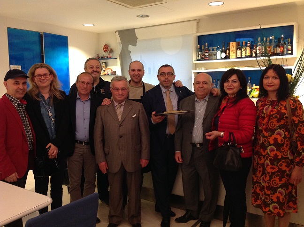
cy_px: 114
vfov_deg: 40.6
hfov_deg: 52.7
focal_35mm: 35
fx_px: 307
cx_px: 152
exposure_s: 1/15
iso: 250
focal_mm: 4.28
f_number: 2.4
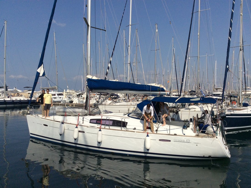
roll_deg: +0.0
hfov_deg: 56.9
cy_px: 94
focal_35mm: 32
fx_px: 232
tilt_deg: -0.7
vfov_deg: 44.1
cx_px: 126
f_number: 2.4
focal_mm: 3.3
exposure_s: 1/3584
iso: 32
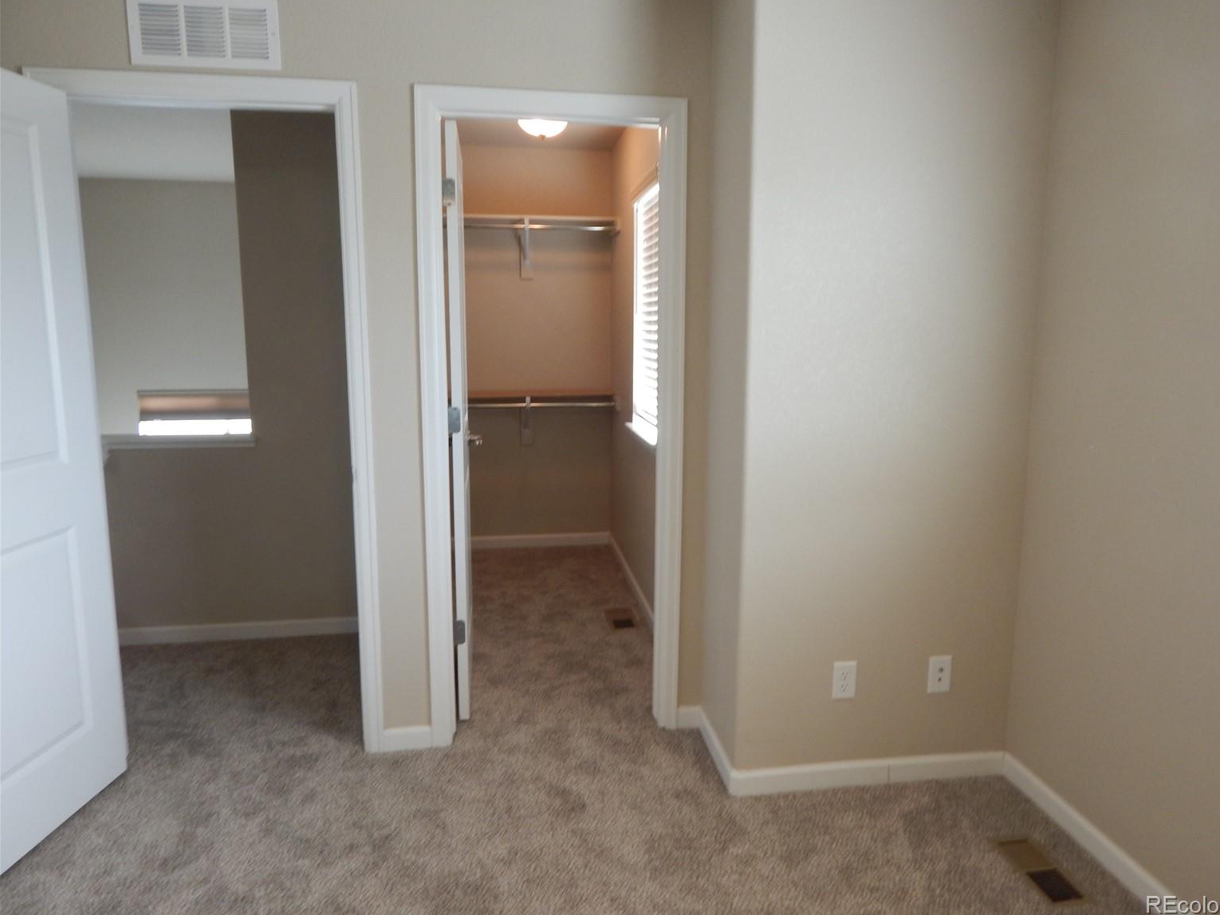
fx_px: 811
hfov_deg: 73.9
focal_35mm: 23
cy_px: 443
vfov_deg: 58.9
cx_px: 637
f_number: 3
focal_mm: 4
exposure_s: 1/30
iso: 140
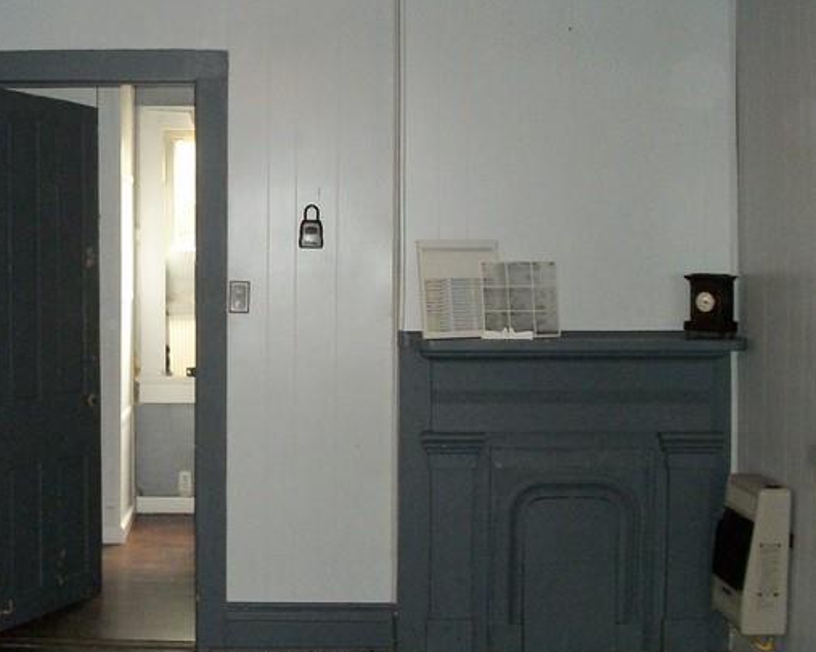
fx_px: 1521
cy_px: 329
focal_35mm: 63
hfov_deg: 29.4
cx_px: 170
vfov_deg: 24.2
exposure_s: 1/30
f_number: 2.9
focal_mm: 5.7
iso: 250
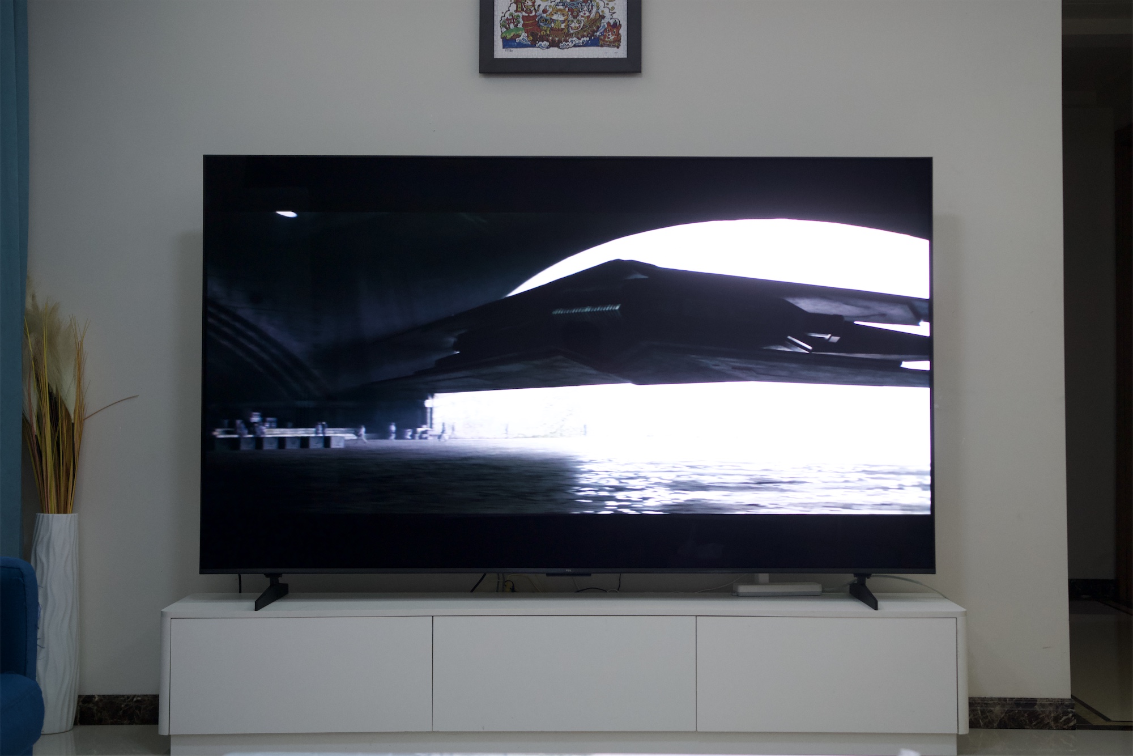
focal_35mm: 45
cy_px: 378
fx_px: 1416
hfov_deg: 43.6
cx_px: 566
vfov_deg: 29.9
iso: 2000
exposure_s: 1/160
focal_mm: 45
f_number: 4
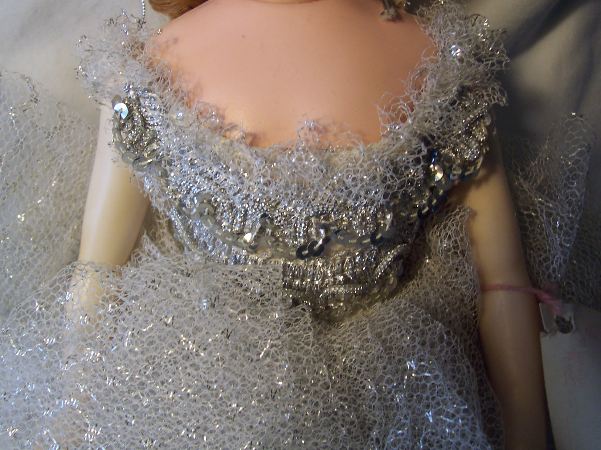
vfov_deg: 38.7
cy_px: 225
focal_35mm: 37
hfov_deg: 50.1
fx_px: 642
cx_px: 300
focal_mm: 5.6
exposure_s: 1/60
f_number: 2.8
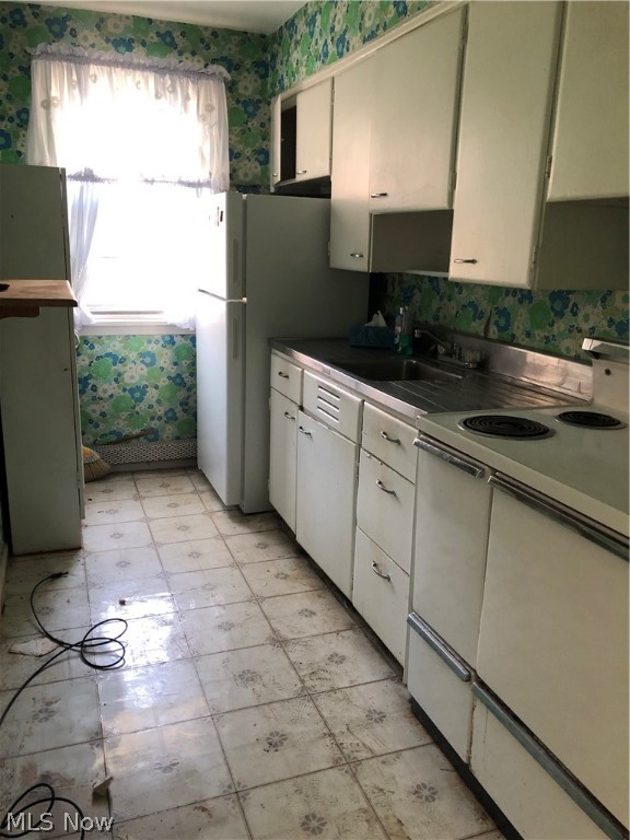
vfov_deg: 63.4
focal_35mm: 28
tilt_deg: -14.1
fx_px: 679
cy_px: 420
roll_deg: -1.5
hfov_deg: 49.7
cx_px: 315
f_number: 1.8
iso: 64
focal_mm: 3.99
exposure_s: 1/15
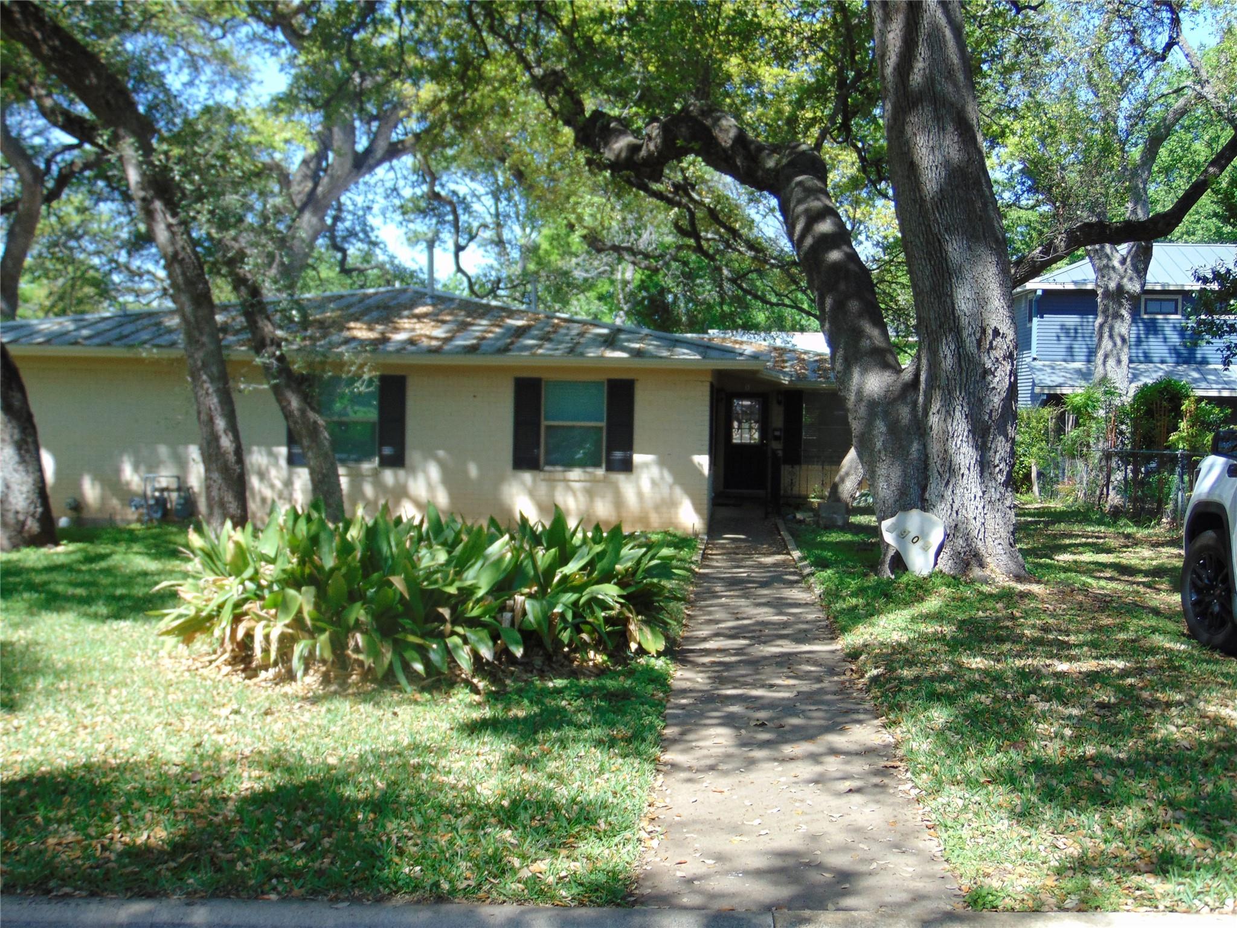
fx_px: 1501
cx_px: 618
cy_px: 464
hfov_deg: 44.8
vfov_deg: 34.3
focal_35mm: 42
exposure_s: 1/320
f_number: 3.3
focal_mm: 7.6
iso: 80
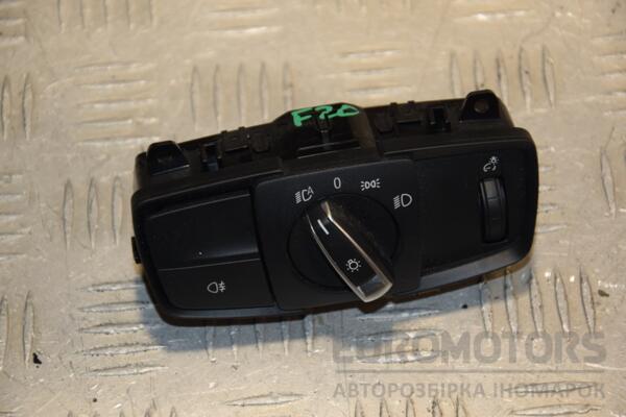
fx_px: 2217
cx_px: 313
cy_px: 208
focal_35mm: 128
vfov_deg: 10.8
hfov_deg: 16.1
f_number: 5.6
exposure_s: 1/160
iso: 800
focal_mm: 85
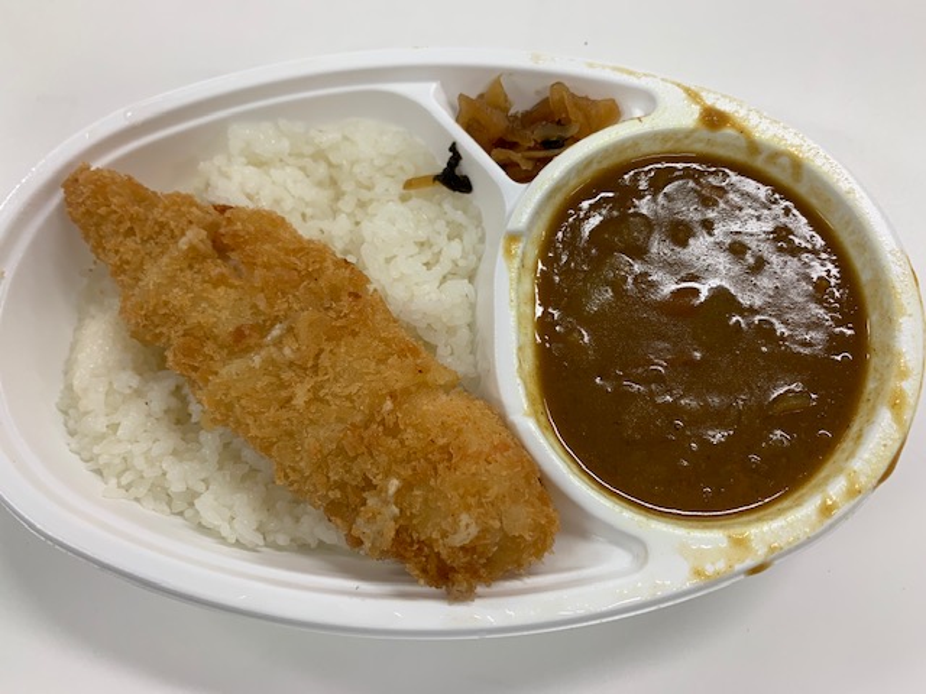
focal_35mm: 26
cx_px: 463
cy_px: 347
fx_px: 696
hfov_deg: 67.3
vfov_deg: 53.1
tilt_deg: -72.2
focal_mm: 4.25
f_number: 1.8
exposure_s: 1/100
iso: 50
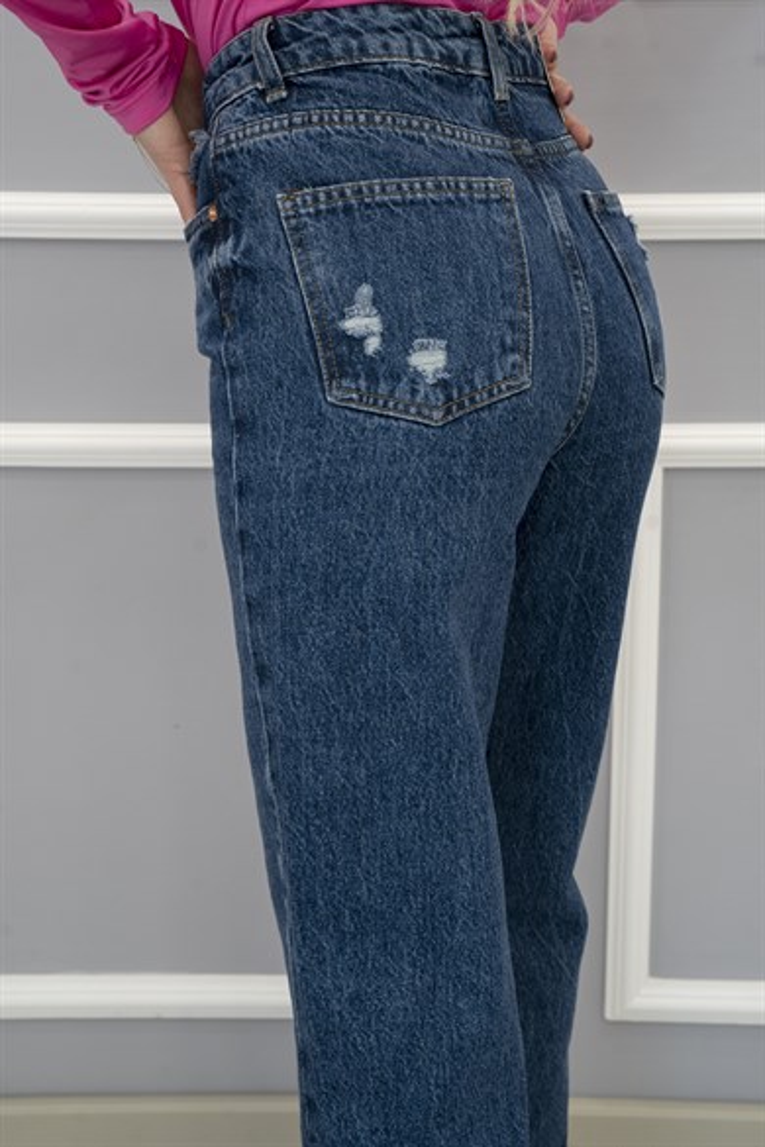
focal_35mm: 39
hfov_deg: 34.2
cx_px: 382
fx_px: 1243
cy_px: 574
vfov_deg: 49.6
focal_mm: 39
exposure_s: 1/60
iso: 800
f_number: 8
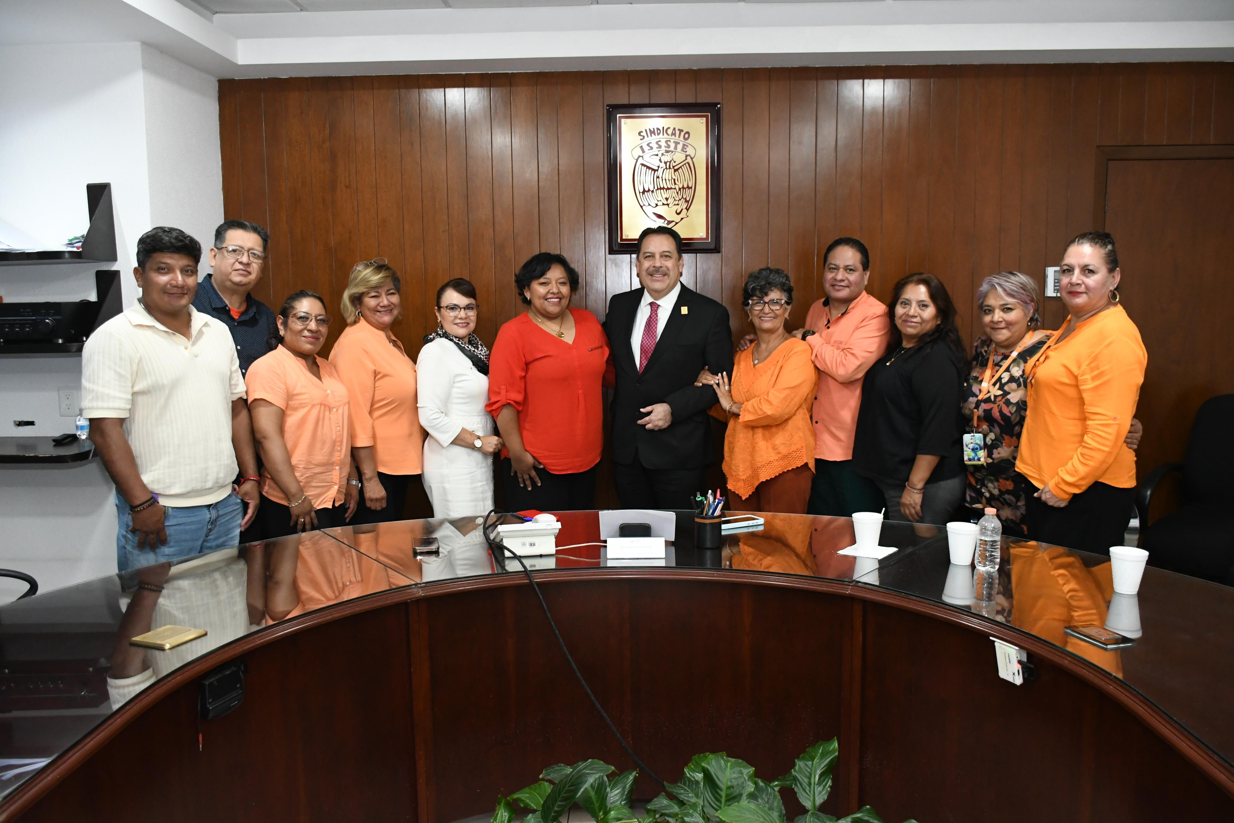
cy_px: 412
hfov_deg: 61.9
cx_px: 617
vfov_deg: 43.6
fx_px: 1028
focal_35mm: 30
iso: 2500
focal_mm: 20
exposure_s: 1/125
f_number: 3.5
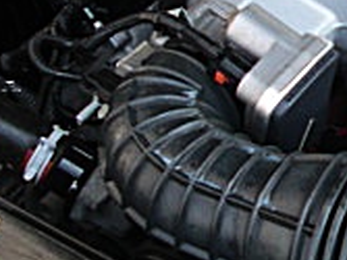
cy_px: -27
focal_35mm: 138
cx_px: 468
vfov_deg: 10.6
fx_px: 1382
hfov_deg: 13.7
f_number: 2.8
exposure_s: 1/200
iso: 50
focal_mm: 6.3
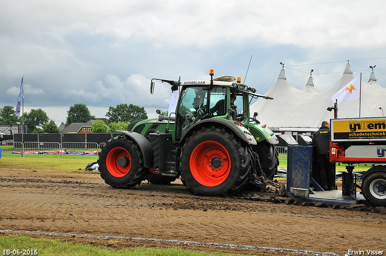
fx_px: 482
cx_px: 193
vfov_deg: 29.8
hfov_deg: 43.7
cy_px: 128
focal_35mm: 45
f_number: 5
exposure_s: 1/3200
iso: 500
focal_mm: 30
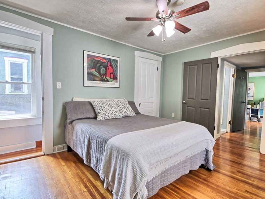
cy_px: 101
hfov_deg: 90.8
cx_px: 143
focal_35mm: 17
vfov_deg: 74.7
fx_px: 130
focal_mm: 10
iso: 100
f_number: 8
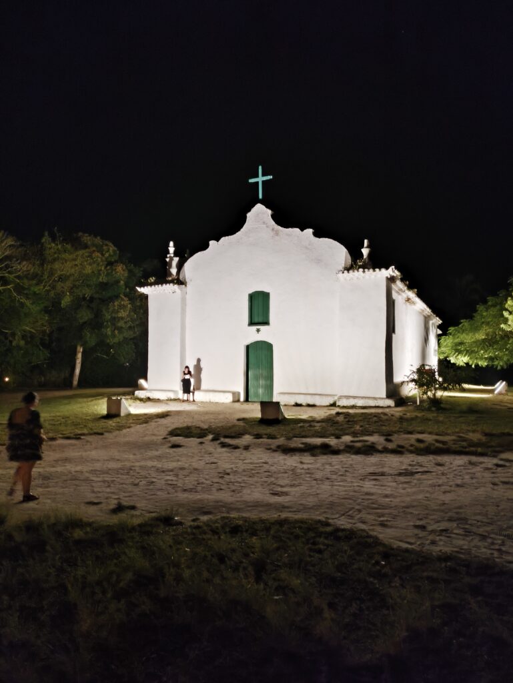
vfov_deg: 69.4
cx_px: 256
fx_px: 494
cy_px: 342
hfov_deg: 54.9
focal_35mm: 25
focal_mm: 4.71
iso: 2500
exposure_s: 1/10
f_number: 1.7
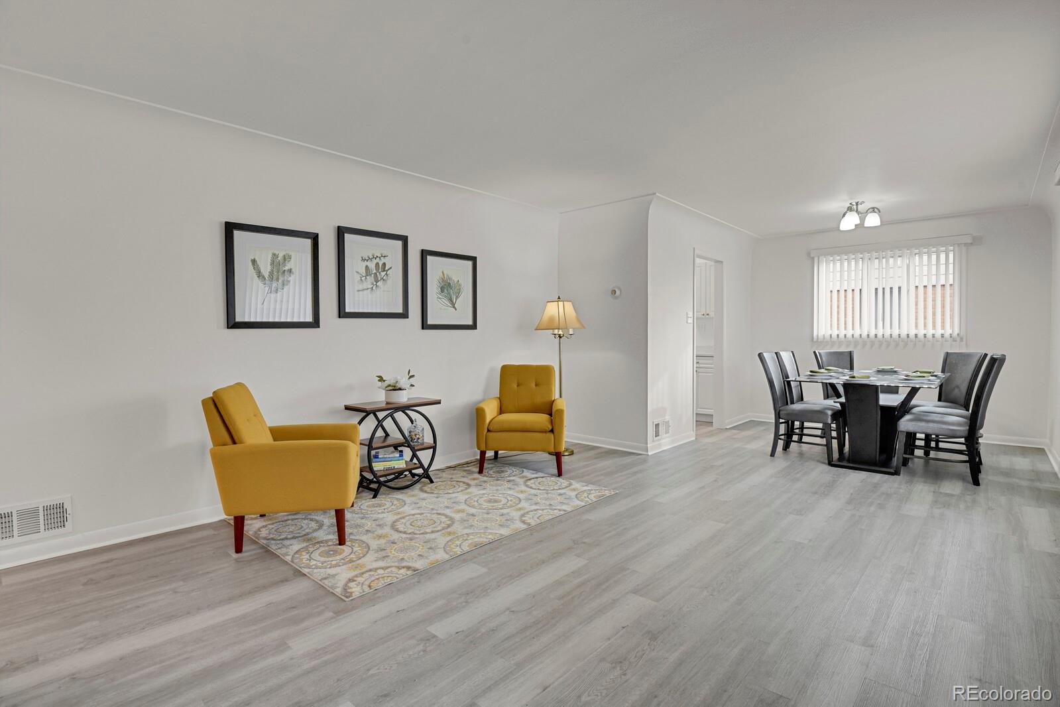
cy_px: 354
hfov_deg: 93.3
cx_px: 530
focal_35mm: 17
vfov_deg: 70.4
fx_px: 501
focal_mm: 17
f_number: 8
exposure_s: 1/20
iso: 5600
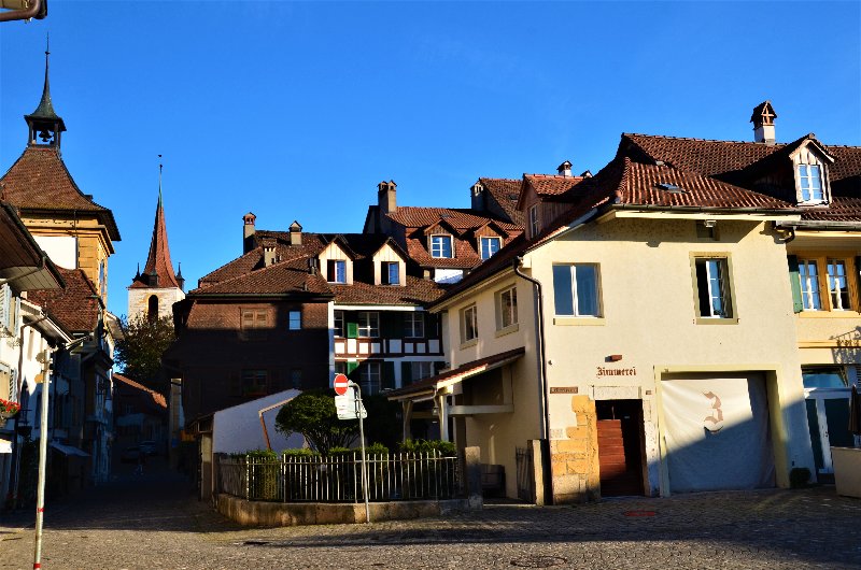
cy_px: 285
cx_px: 430
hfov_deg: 53.2
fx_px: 859
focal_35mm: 36
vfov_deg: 36.7
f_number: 10
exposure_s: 1/200
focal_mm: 24
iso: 320
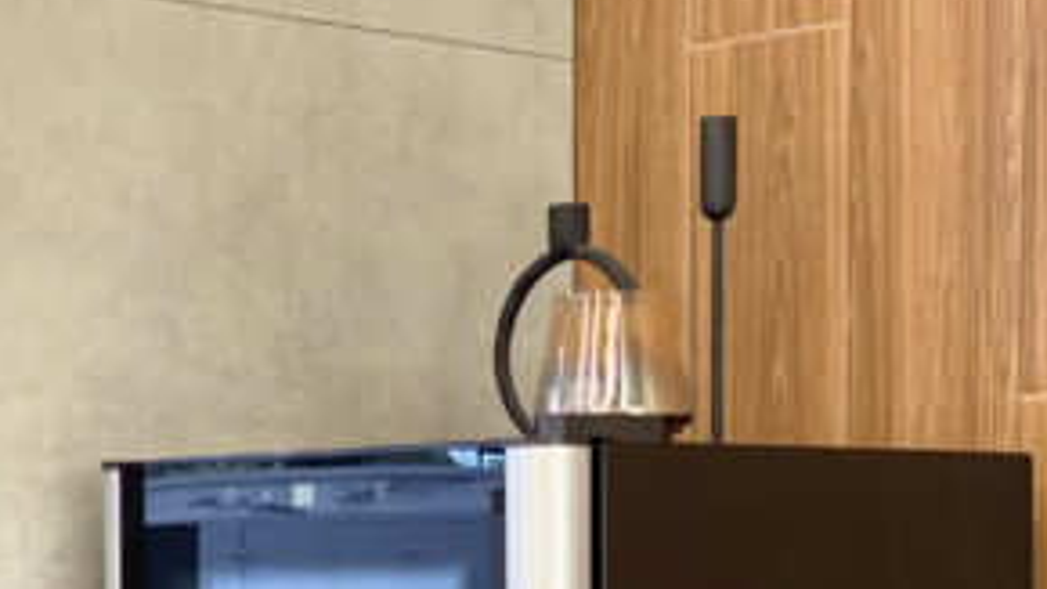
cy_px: 766
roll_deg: -0.2
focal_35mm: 133
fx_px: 3692
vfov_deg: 9.0
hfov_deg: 16.1
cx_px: 329
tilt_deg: -1.4
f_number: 2
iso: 160
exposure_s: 1/33
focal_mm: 6
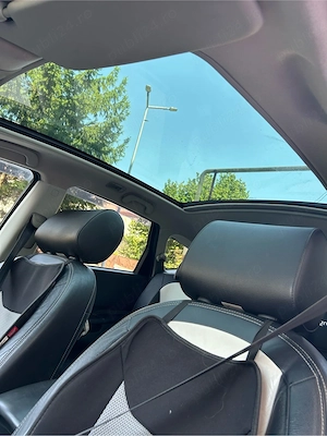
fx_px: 327
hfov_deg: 53.1
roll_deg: -15.2
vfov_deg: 67.3
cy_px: 218
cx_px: 164
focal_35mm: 26
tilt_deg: +8.9
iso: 40
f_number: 1.5
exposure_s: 1/121
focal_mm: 5.7
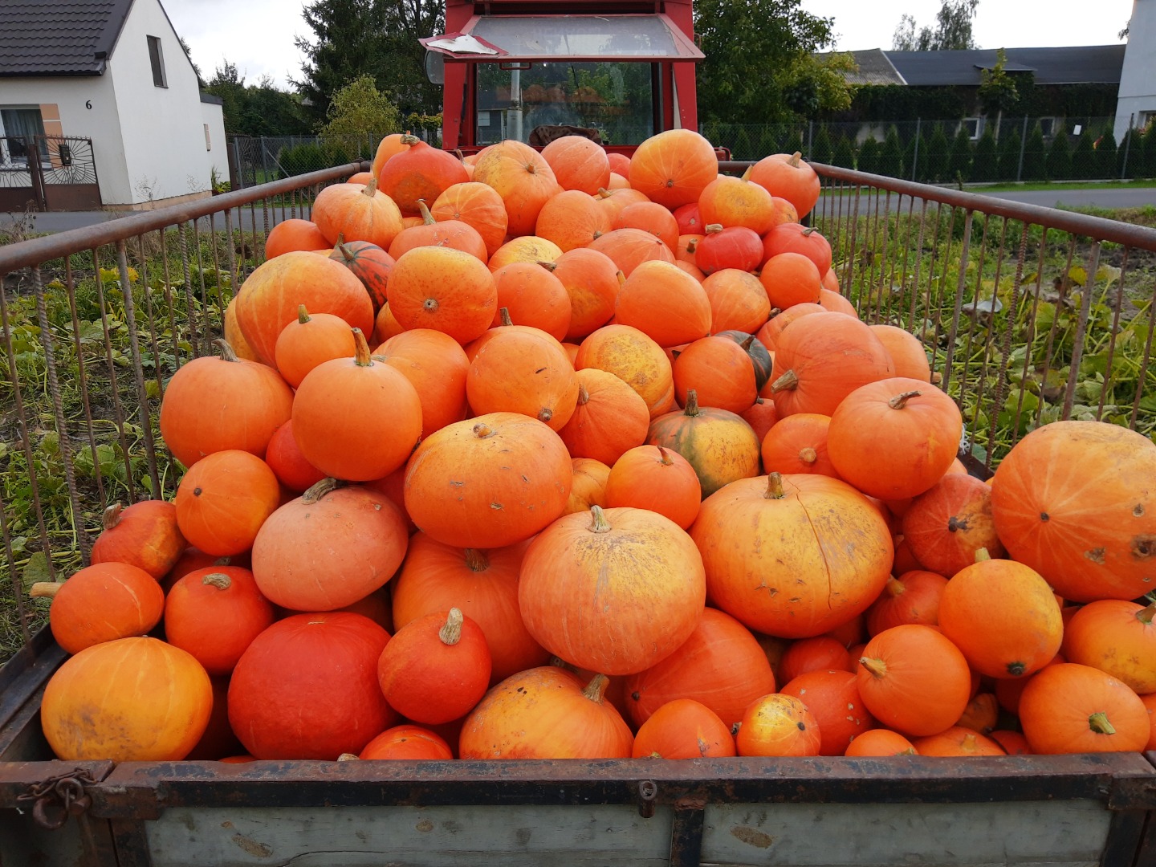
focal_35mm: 26
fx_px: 868
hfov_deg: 67.3
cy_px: 434
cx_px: 578
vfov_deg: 53.1
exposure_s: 1/150
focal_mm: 3.95
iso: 40
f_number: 1.8
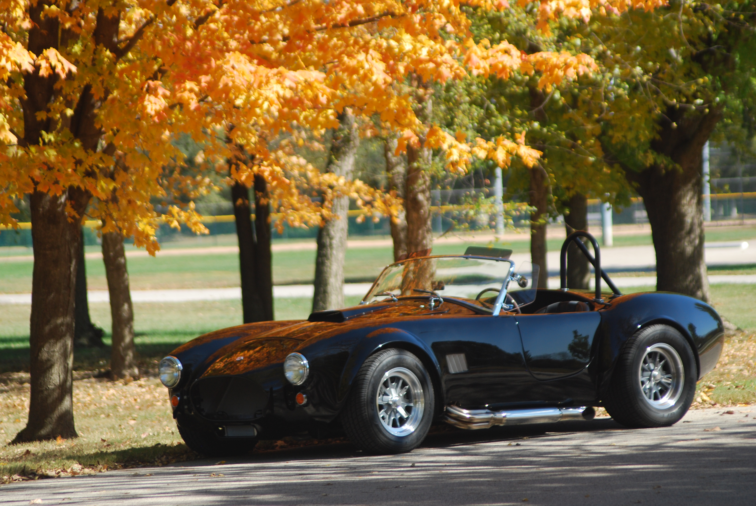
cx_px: 378
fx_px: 5834
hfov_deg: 7.4
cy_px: 253
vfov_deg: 5.0
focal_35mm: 278
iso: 220
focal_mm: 185
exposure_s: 1/500
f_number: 5.3
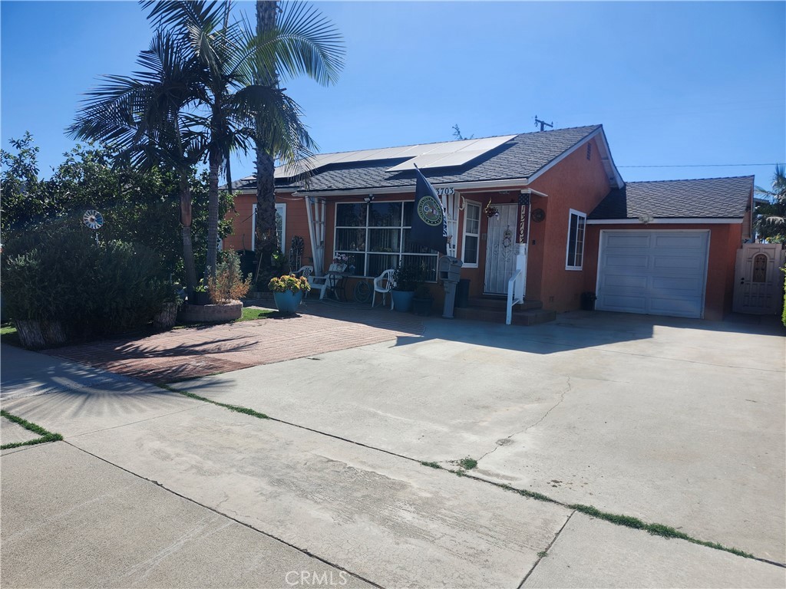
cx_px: 393
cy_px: 294
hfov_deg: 73.9
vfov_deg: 58.9
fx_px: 522
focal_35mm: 23
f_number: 1.8
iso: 25
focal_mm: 5.54
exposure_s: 1/1983
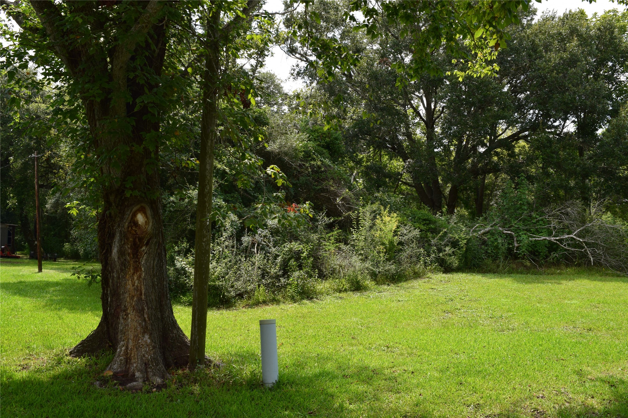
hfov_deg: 67.4
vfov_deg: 47.9
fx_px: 471
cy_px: 209
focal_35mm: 27
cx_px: 314
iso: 400
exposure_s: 1/320
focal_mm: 18
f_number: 10
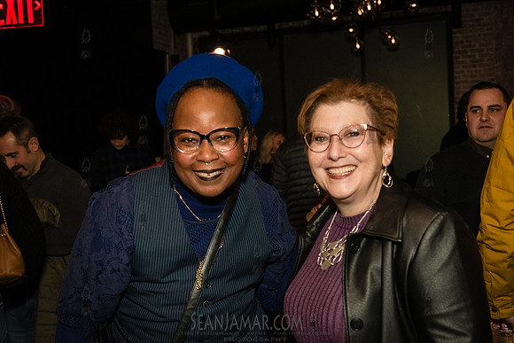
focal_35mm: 49
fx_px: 702
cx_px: 245
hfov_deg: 40.2
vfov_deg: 27.4
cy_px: 207
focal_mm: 40
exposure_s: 1/160
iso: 4000
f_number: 4.5
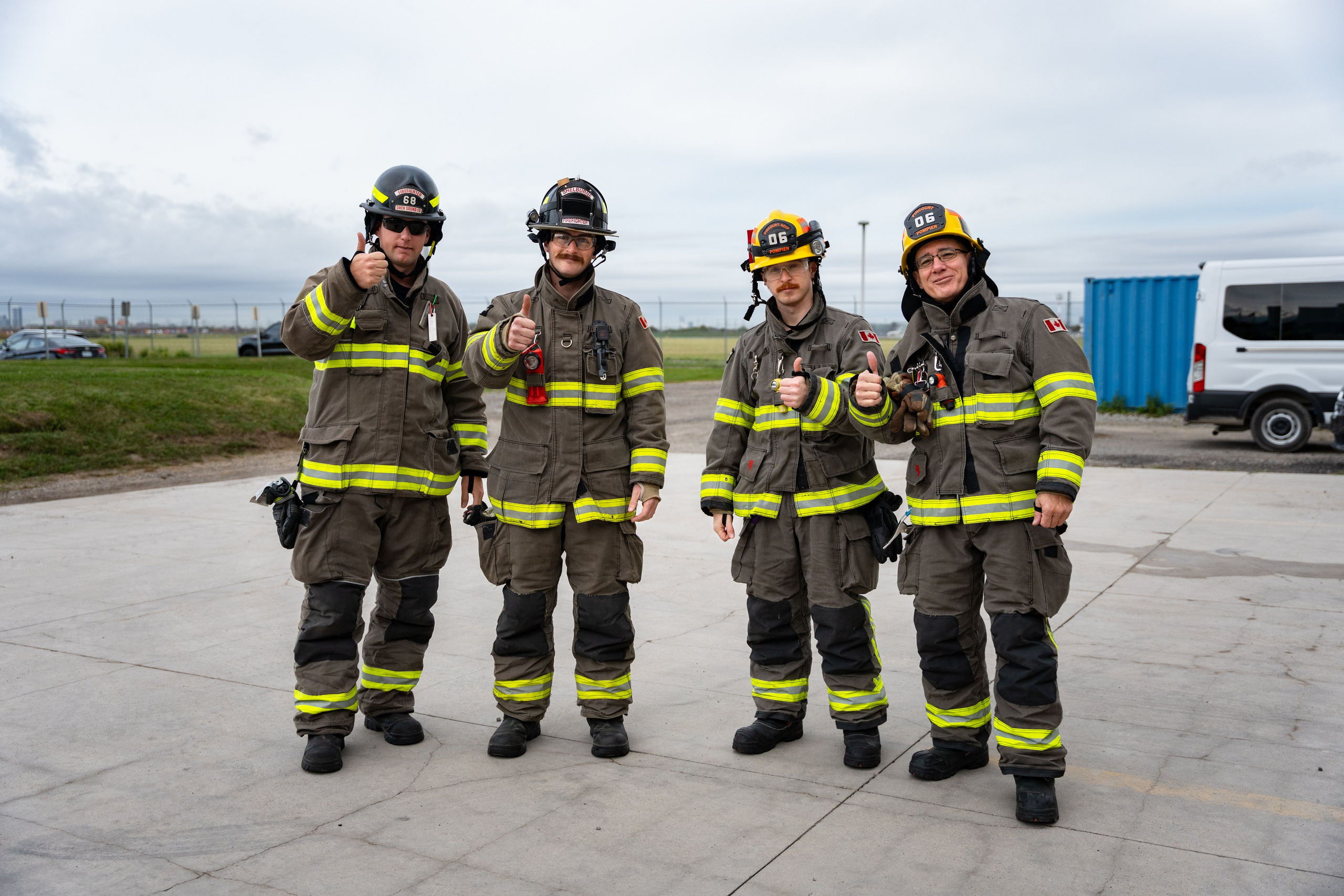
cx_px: 672
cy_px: 448
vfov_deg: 38.5
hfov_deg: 55.2
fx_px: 1284
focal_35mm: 34
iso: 640
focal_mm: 34.4
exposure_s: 1/2000
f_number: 2.8
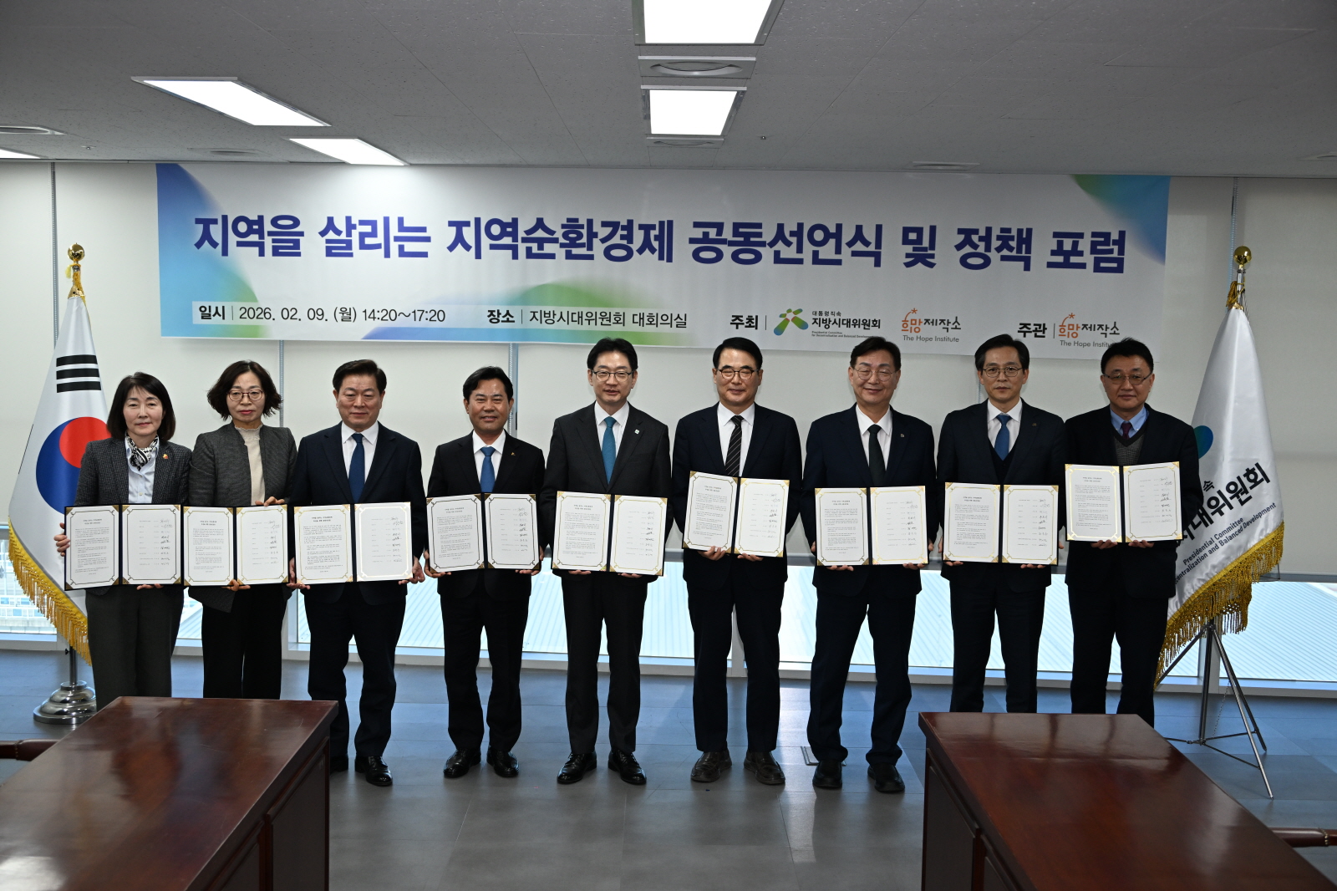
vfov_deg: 33.4
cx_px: 668
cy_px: 446
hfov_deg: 48.5
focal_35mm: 40
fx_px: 1485
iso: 1100
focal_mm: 40
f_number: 5
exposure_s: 1/200
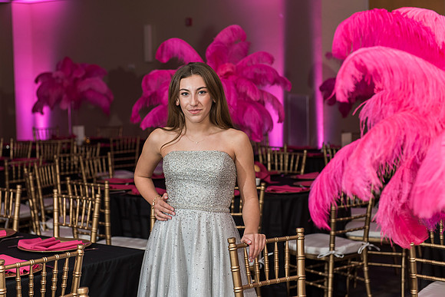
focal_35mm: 72
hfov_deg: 28.0
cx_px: 216
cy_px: 144
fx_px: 892
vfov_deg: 18.9
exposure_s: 1/100
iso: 800
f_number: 4
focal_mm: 70
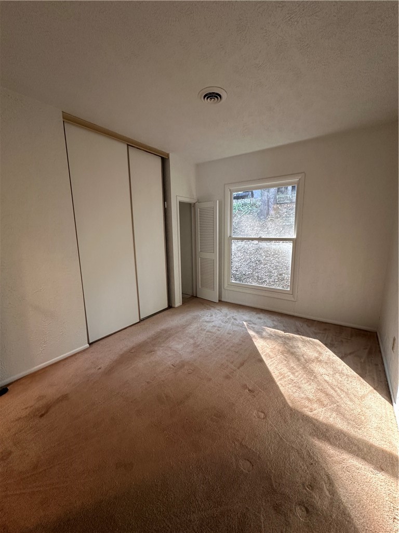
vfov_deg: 102.1
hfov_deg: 85.7
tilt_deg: -9.5
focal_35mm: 14
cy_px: 266
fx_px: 215
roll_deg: -0.2
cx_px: 200
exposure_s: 1/60
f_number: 2.2
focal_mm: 2.22
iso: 200
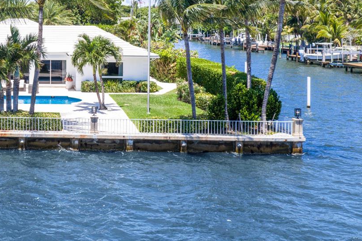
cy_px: 27
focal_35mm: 55
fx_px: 553
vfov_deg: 24.0
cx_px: 16
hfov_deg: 33.7
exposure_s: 1/200
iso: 100
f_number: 5
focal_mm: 14.45
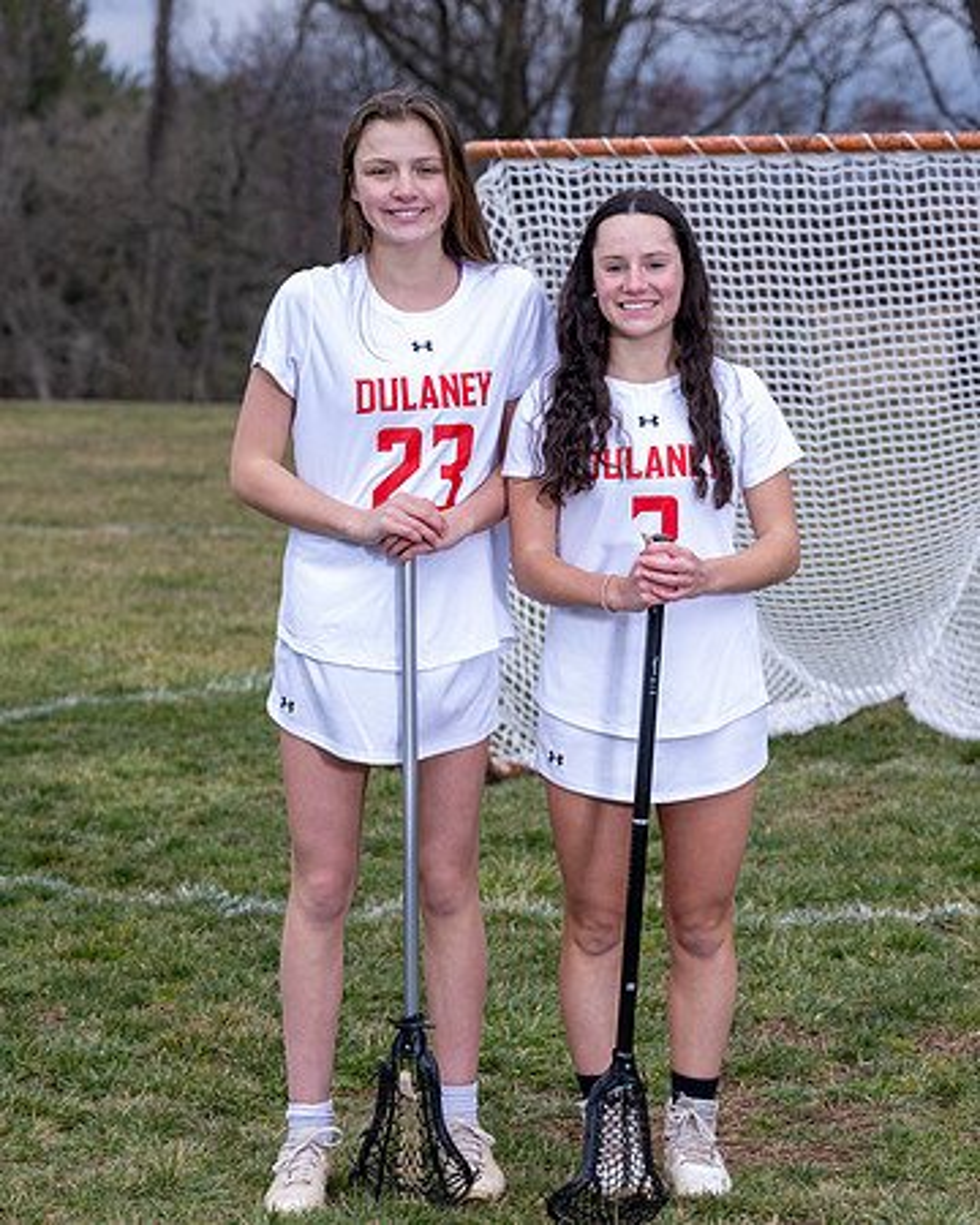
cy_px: 603
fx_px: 3895
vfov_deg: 17.9
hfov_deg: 14.3
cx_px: 684
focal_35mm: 107
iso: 64
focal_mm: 70
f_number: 4
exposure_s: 1/250
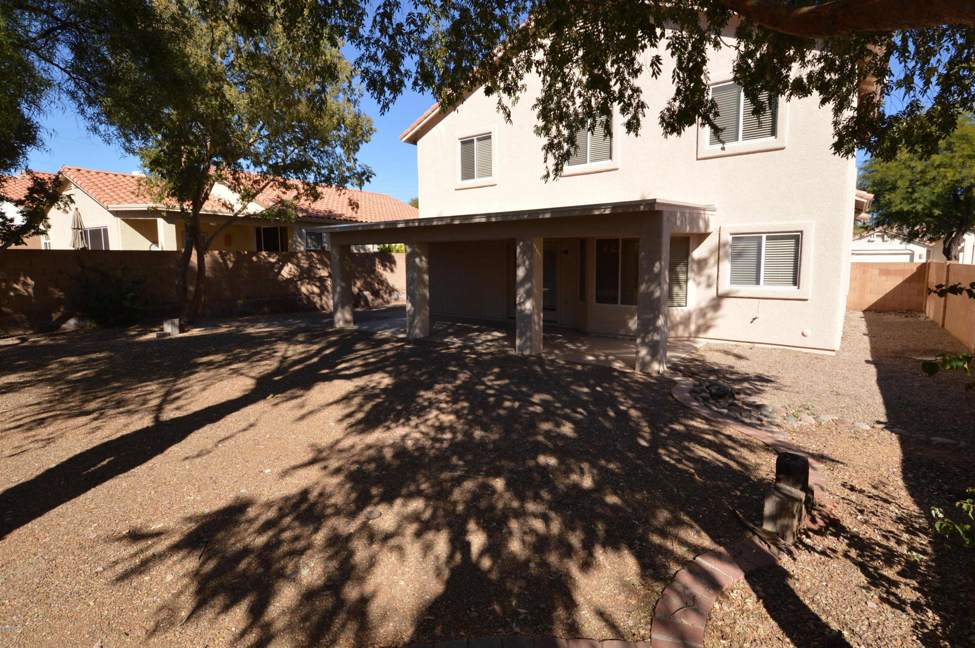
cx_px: 509
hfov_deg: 96.7
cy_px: 304
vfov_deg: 73.5
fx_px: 433
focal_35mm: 16
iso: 100
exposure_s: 1/200
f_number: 8
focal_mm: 10
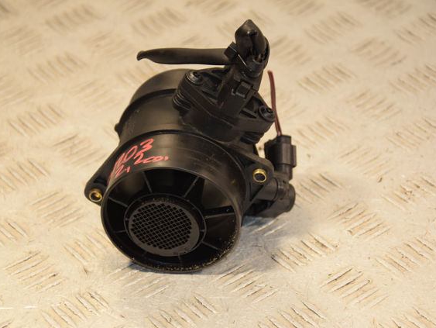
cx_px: 215
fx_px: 1651
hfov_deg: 15.0
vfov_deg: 11.3
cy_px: 164
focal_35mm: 131
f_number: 5.3
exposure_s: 1/160
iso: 800
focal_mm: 80
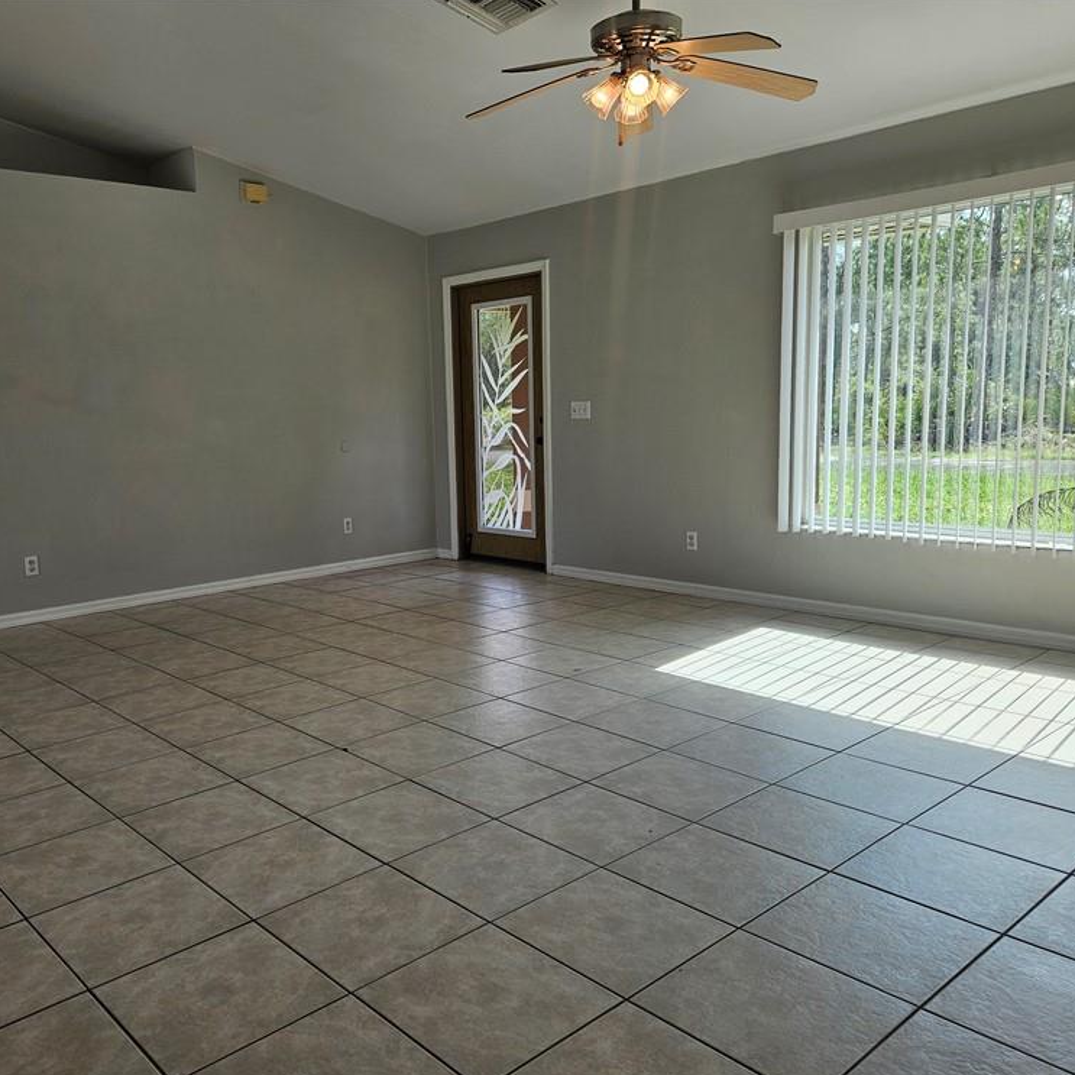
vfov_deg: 57.3
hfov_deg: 56.7
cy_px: 551
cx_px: 412
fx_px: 984
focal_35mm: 28
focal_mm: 5.4
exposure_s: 1/231
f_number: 1.8
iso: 25
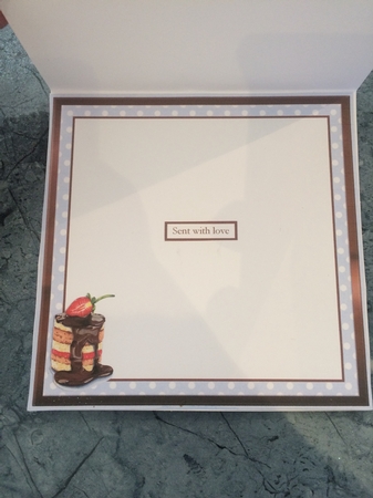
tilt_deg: -83.1
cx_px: 186
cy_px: 249
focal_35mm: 29
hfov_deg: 48.2
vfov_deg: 61.7
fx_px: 417
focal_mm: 4.15
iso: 80
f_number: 2.2
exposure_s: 1/33
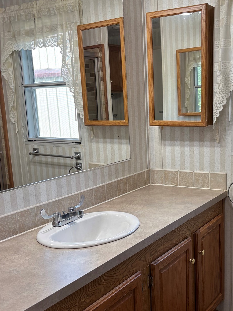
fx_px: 386
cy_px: 182
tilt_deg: -11.7
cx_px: 149
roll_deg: +1.5
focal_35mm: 43
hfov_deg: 33.4
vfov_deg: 43.7
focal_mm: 5.96
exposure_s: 1/120
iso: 100
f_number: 1.6
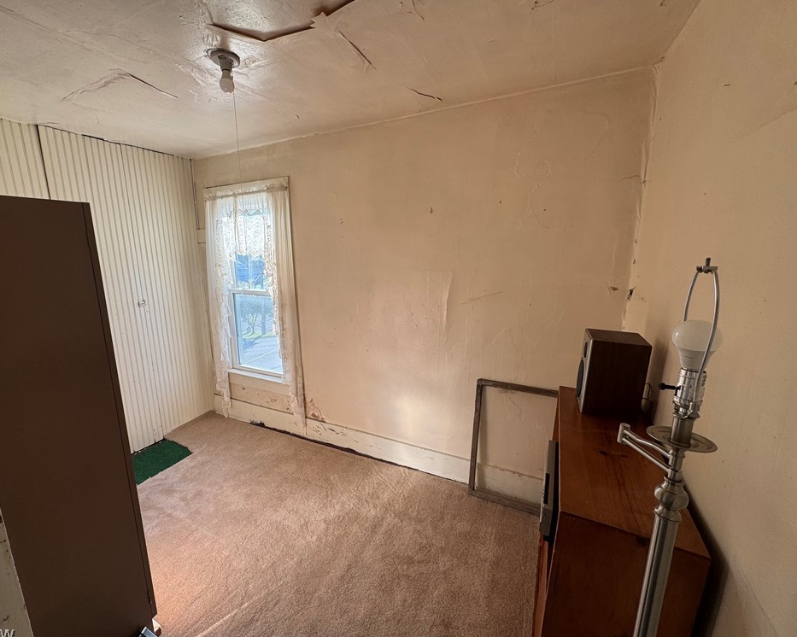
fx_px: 354
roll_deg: +1.1
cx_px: 363
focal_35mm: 15
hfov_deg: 96.6
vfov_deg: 84.0
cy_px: 319
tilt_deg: -9.3
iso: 40
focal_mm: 2.22
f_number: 2.2
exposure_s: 1/101
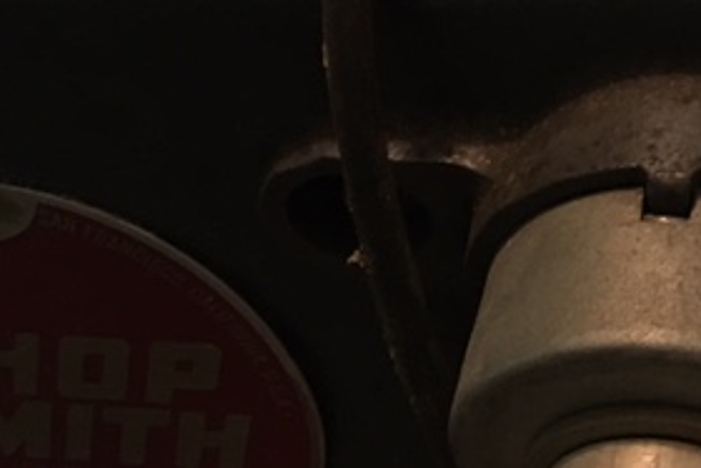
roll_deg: +3.4
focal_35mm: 69
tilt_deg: -40.0
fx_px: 1344
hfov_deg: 26.6
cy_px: -90
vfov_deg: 18.7
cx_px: 794
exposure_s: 1/17
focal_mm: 4.15
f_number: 2.2
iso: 200
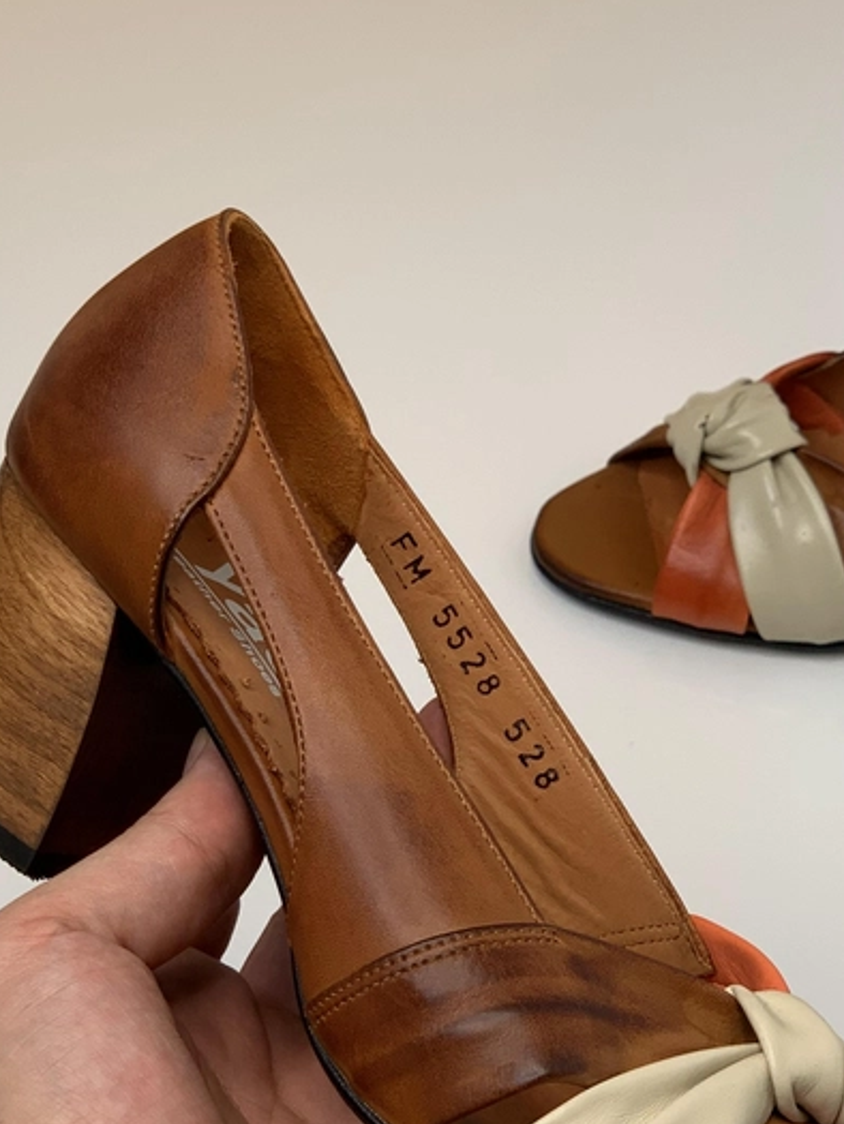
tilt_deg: -47.7
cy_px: 632
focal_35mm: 99
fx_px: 3217
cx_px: 428
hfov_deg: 14.9
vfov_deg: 19.8
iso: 32
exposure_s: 1/122
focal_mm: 6
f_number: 2.4
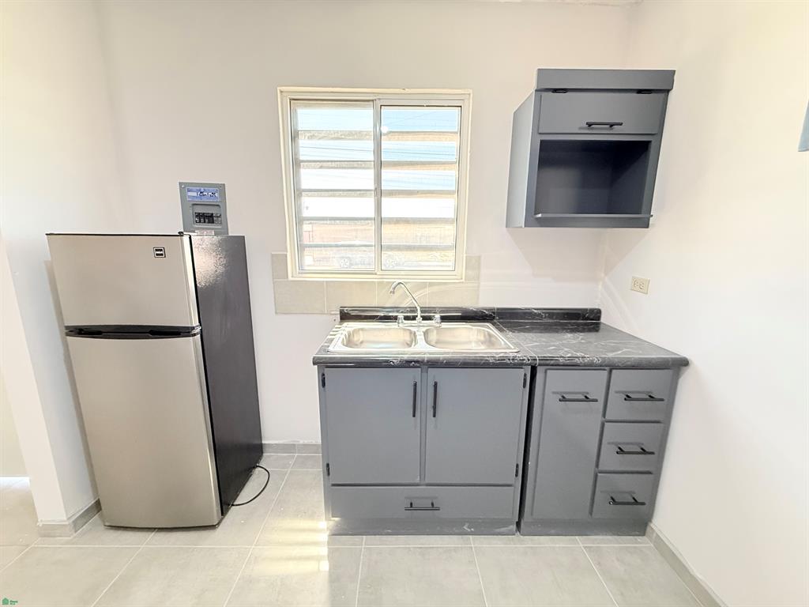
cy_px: 304
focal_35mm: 14
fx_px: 327
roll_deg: -0.7
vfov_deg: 85.7
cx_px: 404
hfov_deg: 102.1
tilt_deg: -10.7
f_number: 2.2
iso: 500
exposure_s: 1/120
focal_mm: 2.22
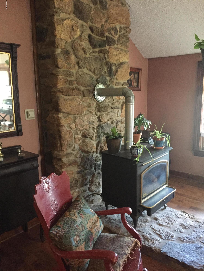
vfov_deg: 61.7
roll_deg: +1.3
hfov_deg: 48.2
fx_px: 228
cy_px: 136
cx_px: 102
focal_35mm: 29
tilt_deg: -9.6
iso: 320
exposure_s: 1/15
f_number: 2.2
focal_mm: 4.15
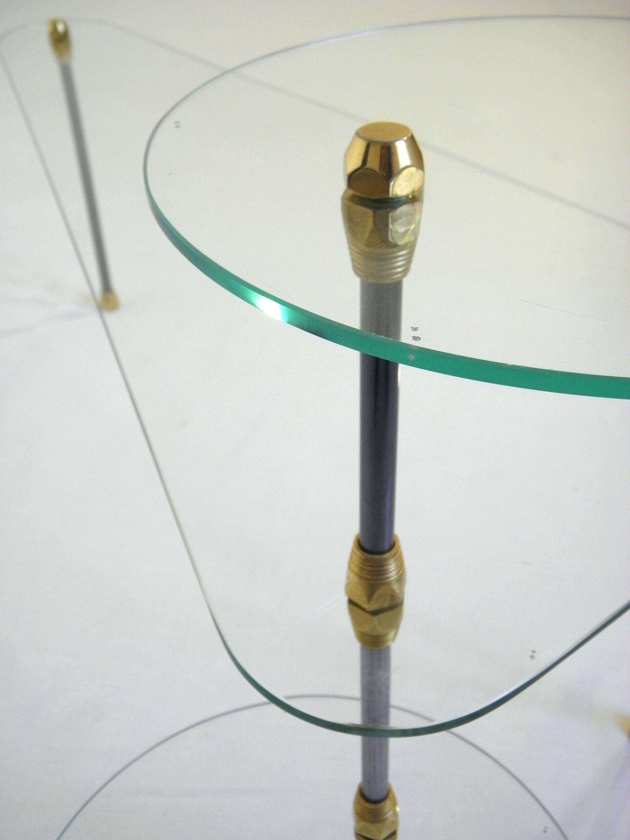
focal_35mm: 38
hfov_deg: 37.7
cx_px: 315
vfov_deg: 49.0
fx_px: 922
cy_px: 420
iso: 160
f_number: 3.7
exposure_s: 1/40
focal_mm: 6.8
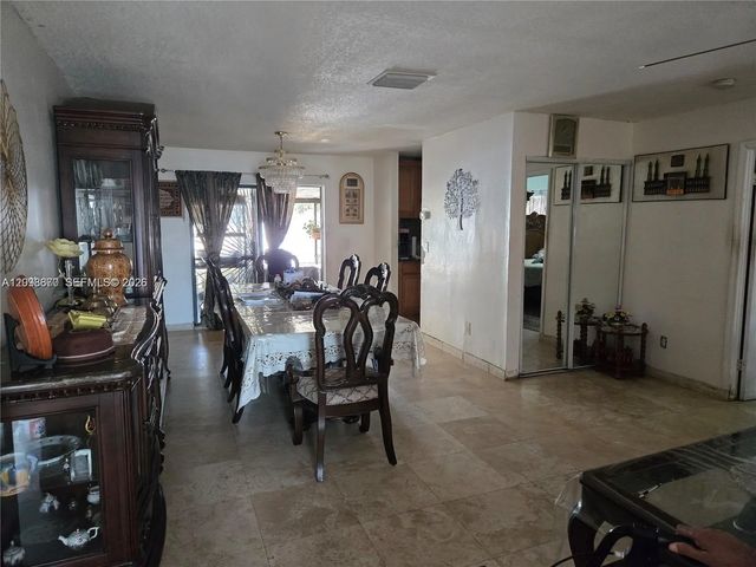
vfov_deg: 58.9
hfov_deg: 73.9
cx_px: 378
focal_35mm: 23
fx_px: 502
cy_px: 284
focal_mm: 5.4
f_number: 1.8
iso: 1000
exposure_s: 1/120
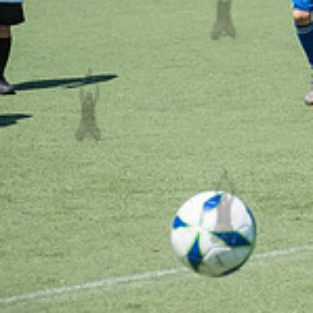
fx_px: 2711
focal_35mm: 265
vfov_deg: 6.6
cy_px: 104
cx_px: 494
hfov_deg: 6.5
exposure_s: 1/1600
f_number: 4
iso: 200
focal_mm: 80
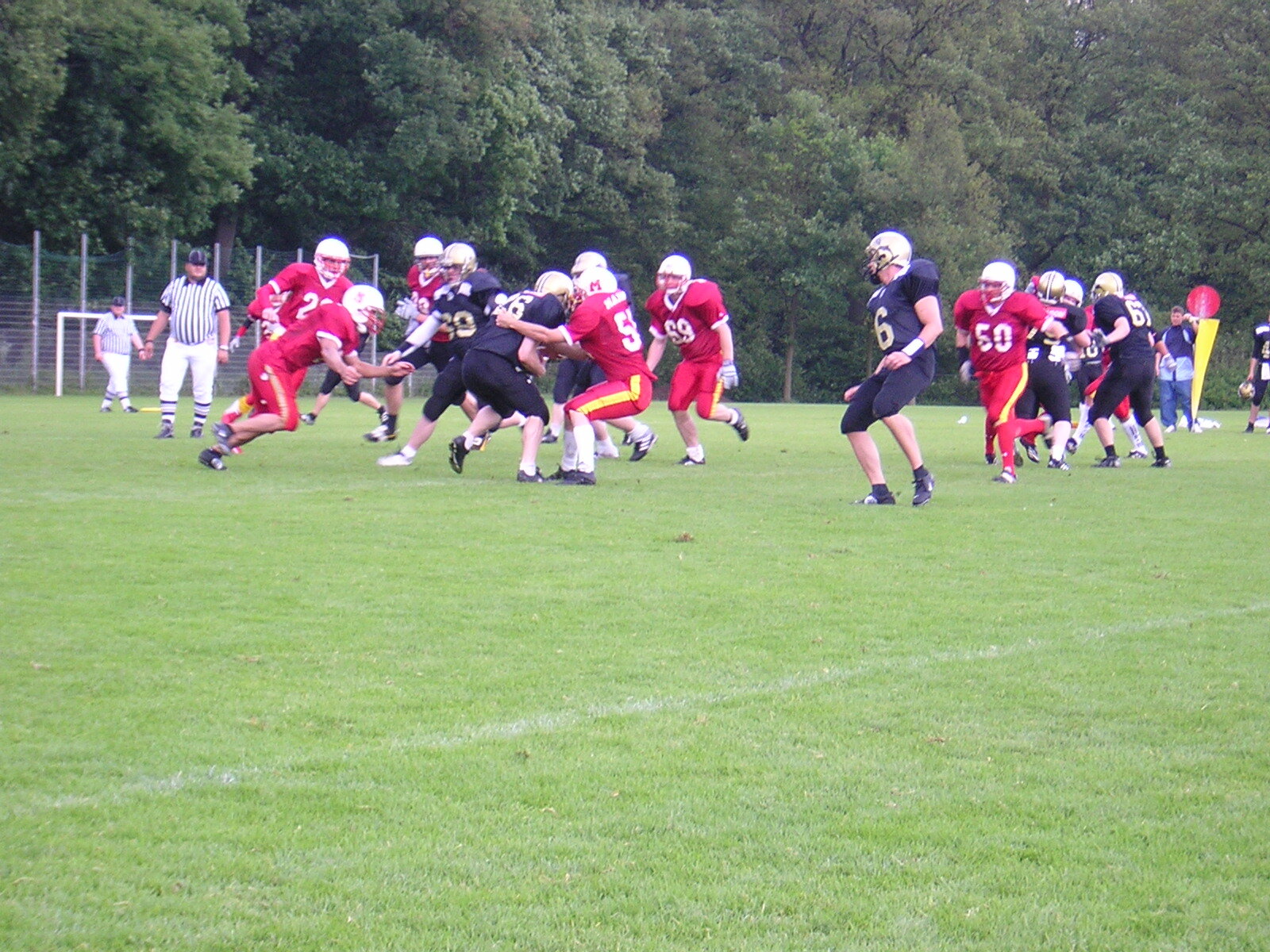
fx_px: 3962
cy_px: 476
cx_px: 635
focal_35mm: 108
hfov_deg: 18.2
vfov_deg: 13.7
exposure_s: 1/149
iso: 200
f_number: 4.7
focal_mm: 14.1
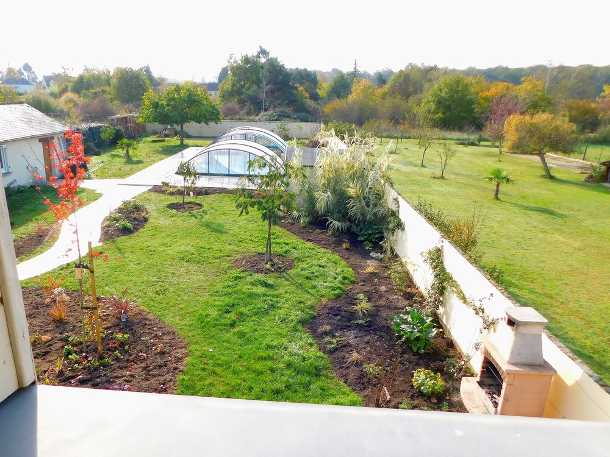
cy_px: 228
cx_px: 305
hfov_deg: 73.9
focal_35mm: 23
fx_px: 405
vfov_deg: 58.9
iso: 125
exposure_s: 1/400
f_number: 3
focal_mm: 4
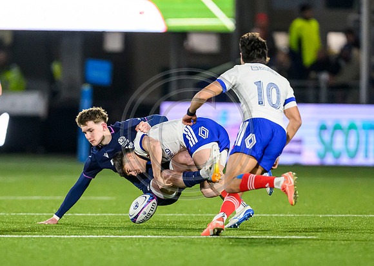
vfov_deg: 1.8
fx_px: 8263
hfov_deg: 2.6
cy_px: 187
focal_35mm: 779
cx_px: 187
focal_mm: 400
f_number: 3.2
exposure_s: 1/1600
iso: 6400
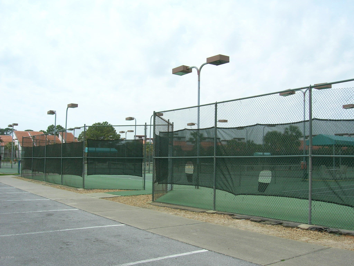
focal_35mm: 34
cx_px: 177
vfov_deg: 41.8
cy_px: 133
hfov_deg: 54.0
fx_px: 348
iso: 50
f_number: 4.9
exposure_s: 1/362
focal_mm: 5.7
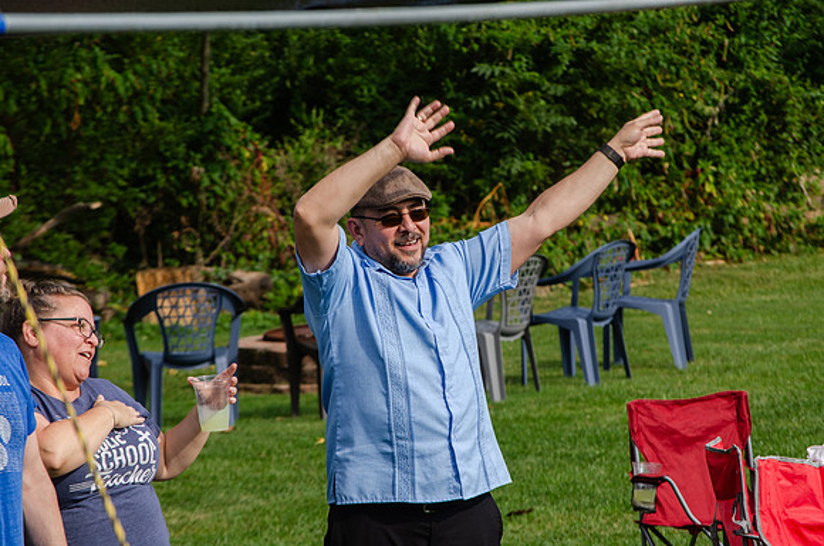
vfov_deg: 6.8
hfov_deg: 10.2
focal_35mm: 202
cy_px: 273
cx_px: 412
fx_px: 4625
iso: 110
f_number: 8
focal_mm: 135
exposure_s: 1/250
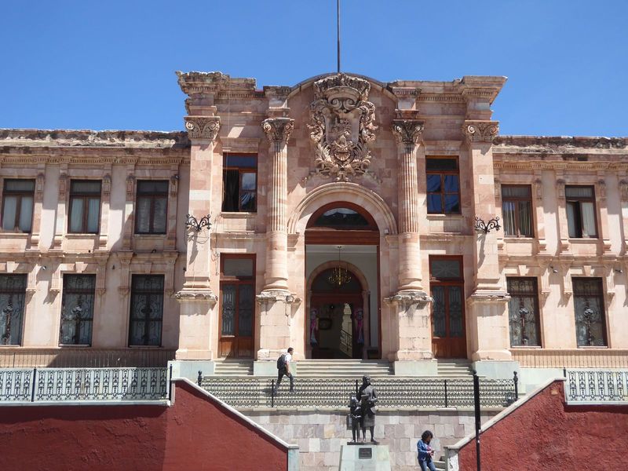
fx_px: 889
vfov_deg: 29.7
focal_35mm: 49
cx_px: 314
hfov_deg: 38.9
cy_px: 236
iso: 80
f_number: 4
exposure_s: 1/400
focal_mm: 8.4
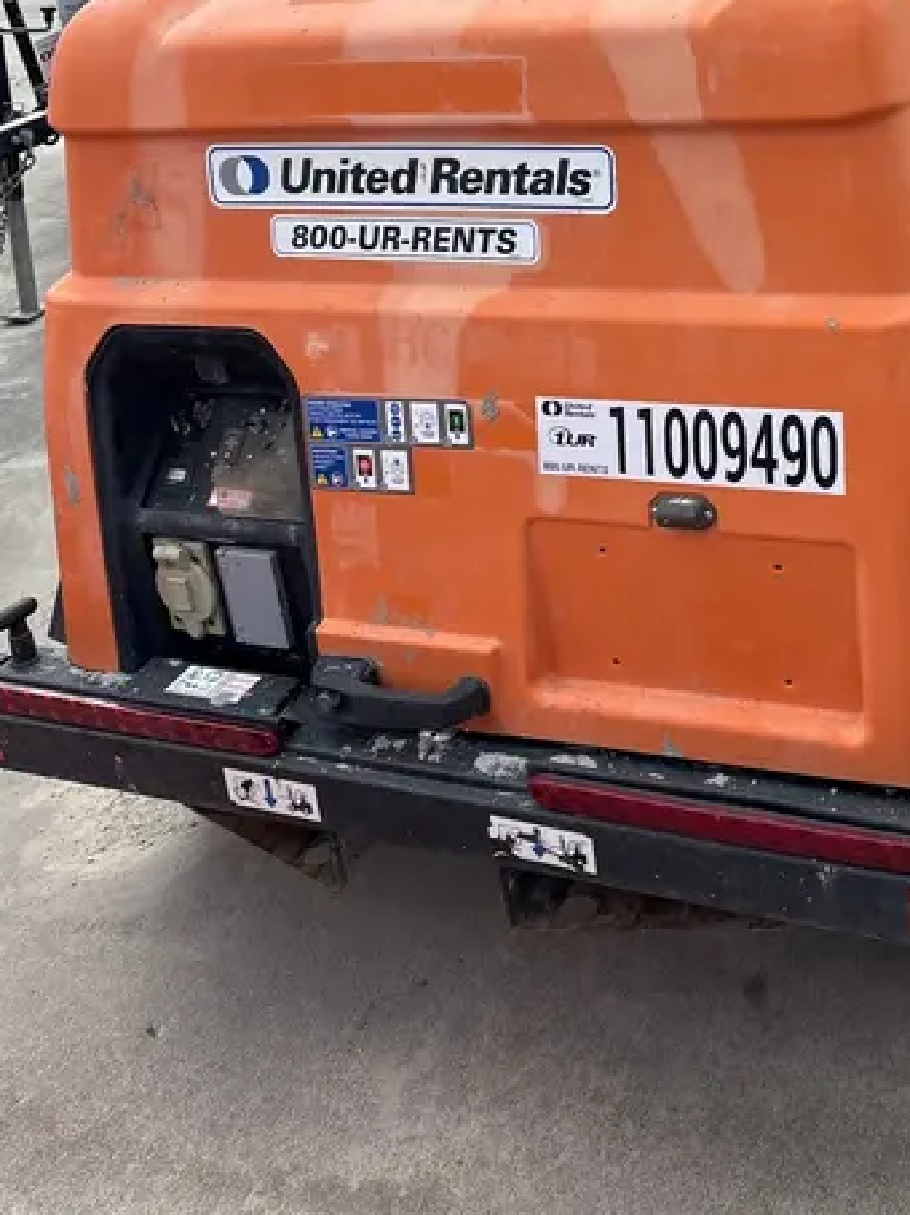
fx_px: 1474
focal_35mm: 42
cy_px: 277
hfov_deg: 33.4
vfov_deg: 43.1
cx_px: 712
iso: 50
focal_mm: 5.96
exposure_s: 1/1751
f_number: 1.6
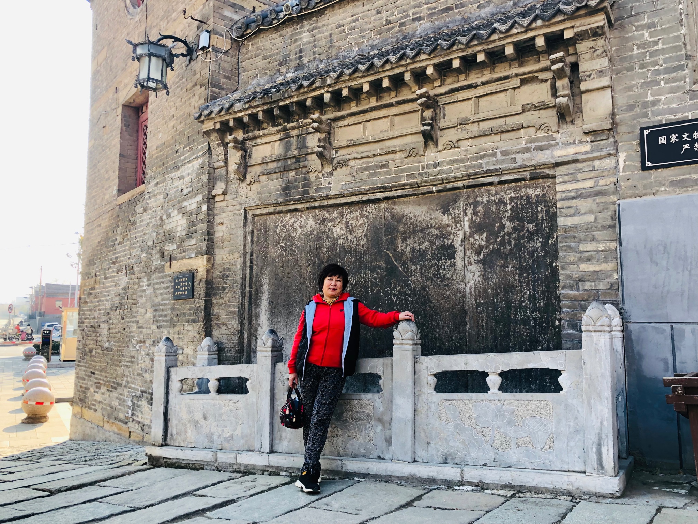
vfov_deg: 49.7
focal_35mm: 28
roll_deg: -0.2
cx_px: 349
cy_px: 262
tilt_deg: +5.0
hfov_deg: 63.4
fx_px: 565
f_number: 1.8
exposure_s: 1/190
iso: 20
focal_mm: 4
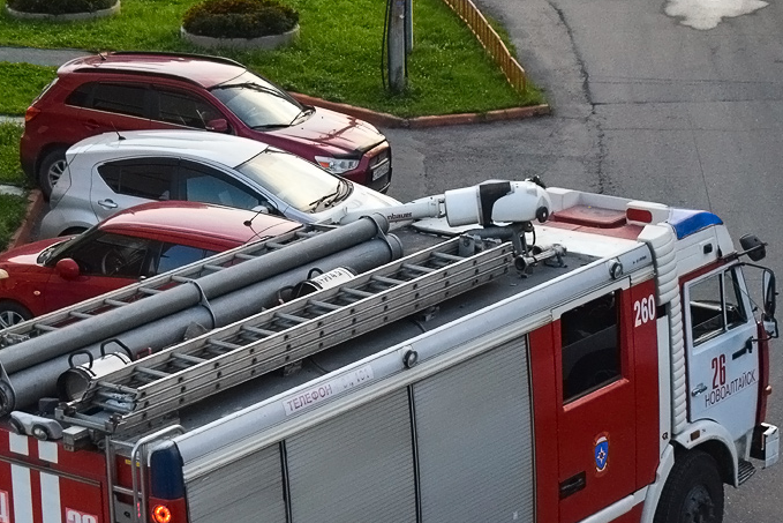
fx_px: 2306
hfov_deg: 19.3
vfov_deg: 12.9
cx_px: 379
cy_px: 439
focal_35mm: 106
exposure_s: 1/400
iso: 1600
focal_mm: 40
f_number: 5.6
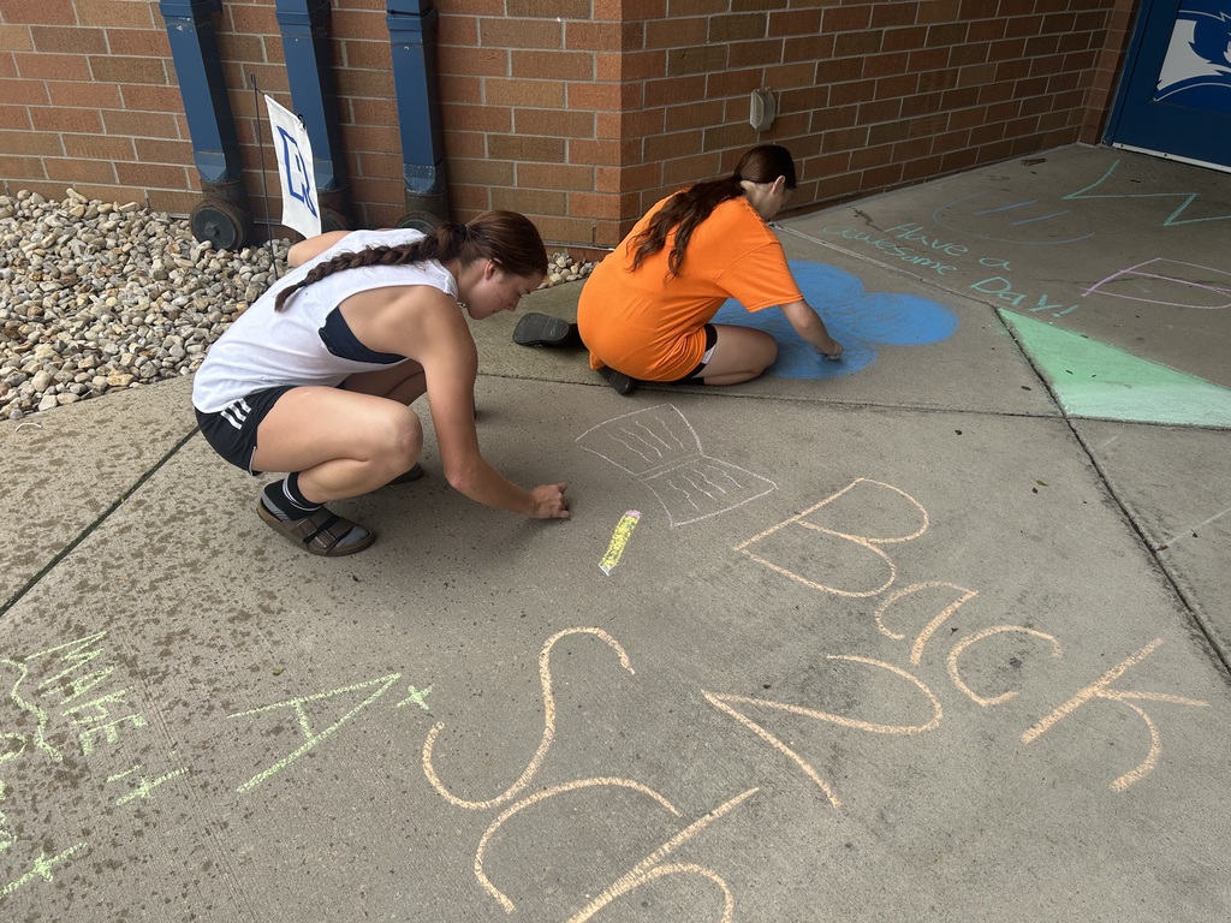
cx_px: 616
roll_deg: -1.6
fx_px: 925
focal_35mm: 26
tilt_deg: -31.5
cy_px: 462
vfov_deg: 53.1
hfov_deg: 67.3
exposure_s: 1/140
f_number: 1.5
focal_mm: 5.7
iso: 32
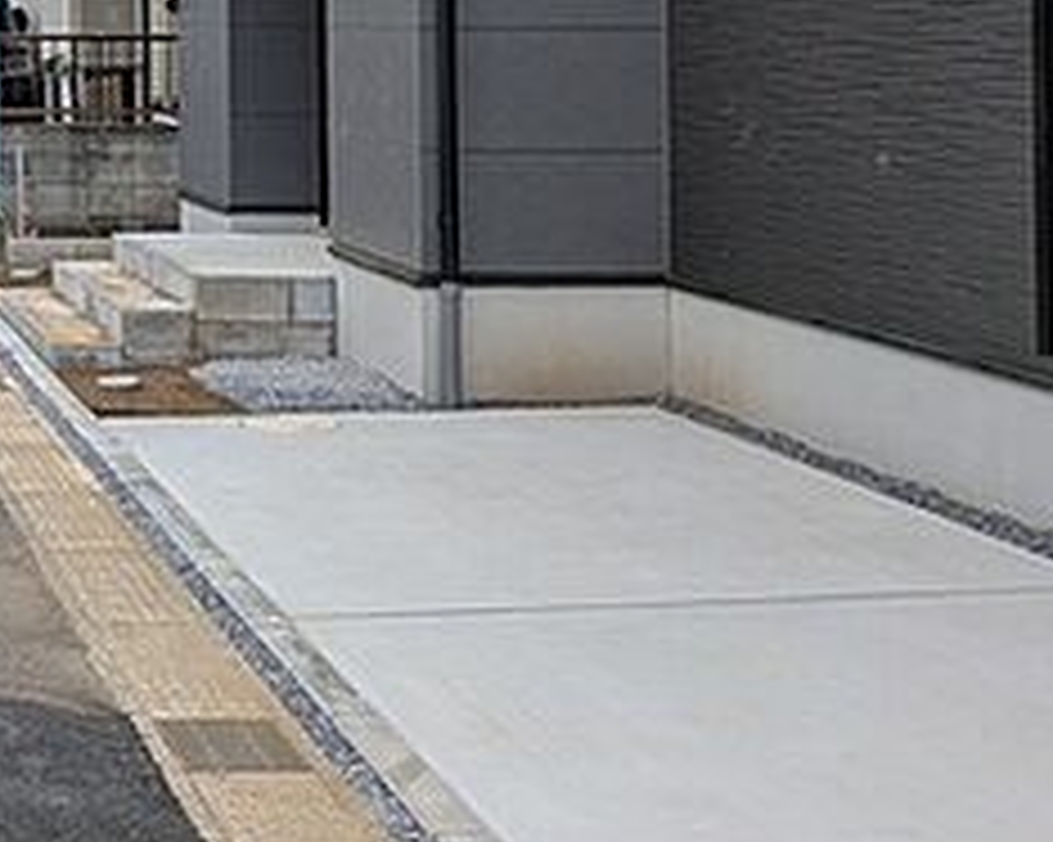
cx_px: -288
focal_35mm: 62
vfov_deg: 23.5
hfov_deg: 26.3
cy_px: -2
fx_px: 1931
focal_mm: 4.53
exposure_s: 1/1613
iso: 29
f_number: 1.7
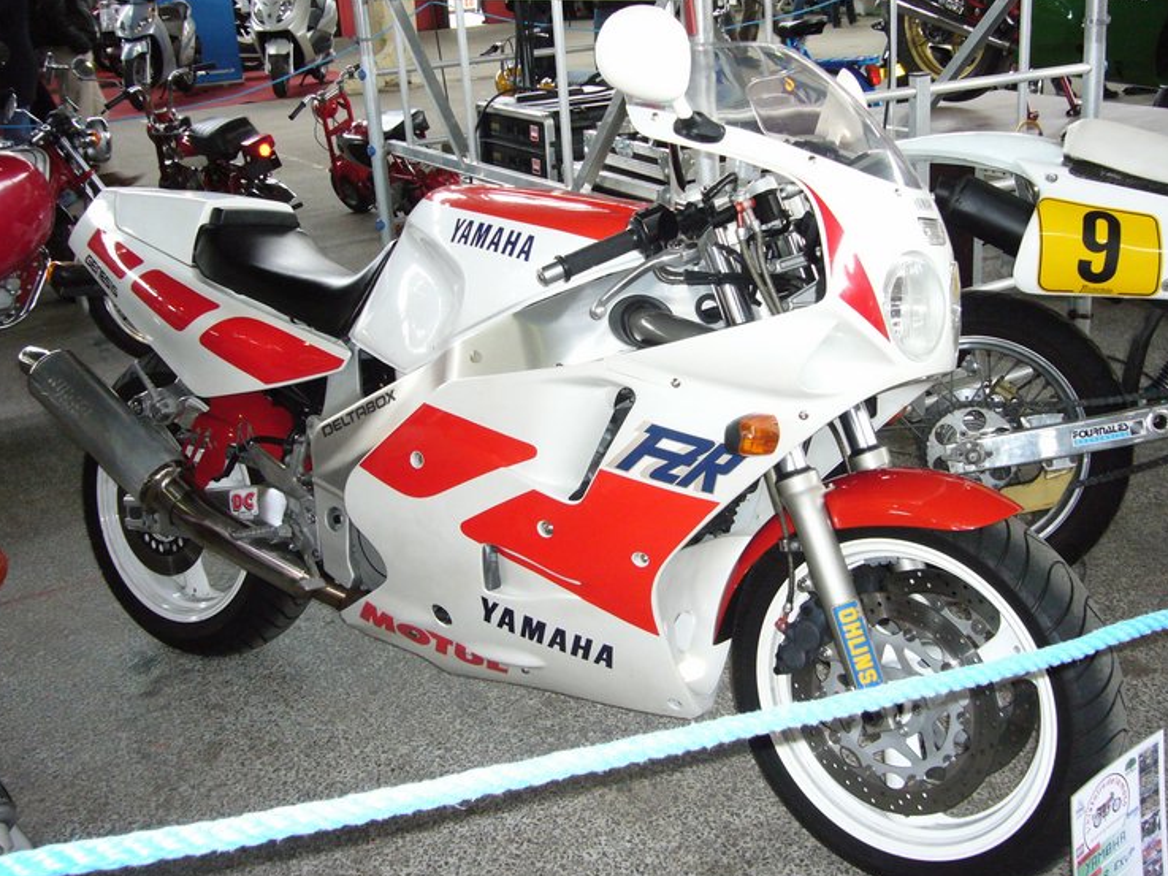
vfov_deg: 37.7
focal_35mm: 38
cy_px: 432
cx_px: 604
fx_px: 1282
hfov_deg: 49.0
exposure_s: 1/30
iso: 200
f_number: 3
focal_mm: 5.7
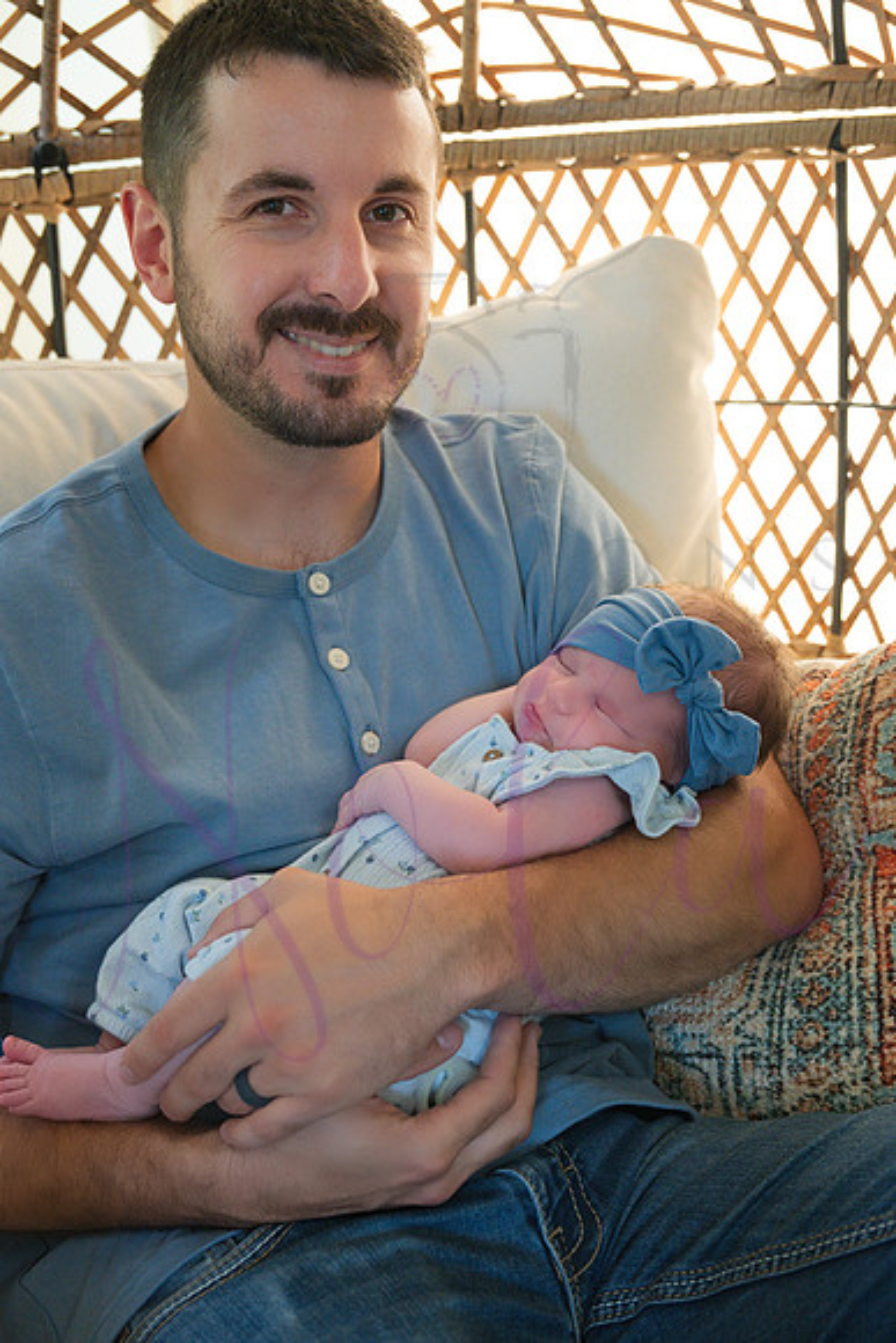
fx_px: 1679
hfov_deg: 29.9
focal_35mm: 45
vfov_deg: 43.6
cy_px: 672
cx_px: 448
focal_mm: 45
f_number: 4
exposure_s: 1/320
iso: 1600
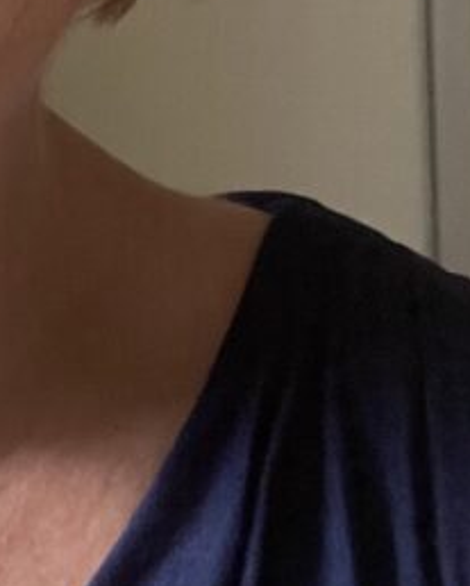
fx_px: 2013
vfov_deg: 14.7
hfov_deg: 12.6
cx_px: -263
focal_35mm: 116
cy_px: -436
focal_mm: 2.71
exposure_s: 1/60
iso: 250
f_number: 2.2
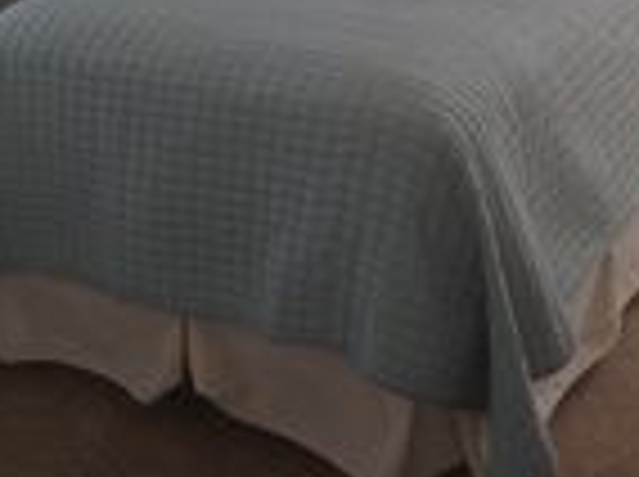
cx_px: 306
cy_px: -90
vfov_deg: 15.6
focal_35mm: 91
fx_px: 1677
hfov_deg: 21.6
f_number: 2.4
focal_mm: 4.28
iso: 50
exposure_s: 1/234
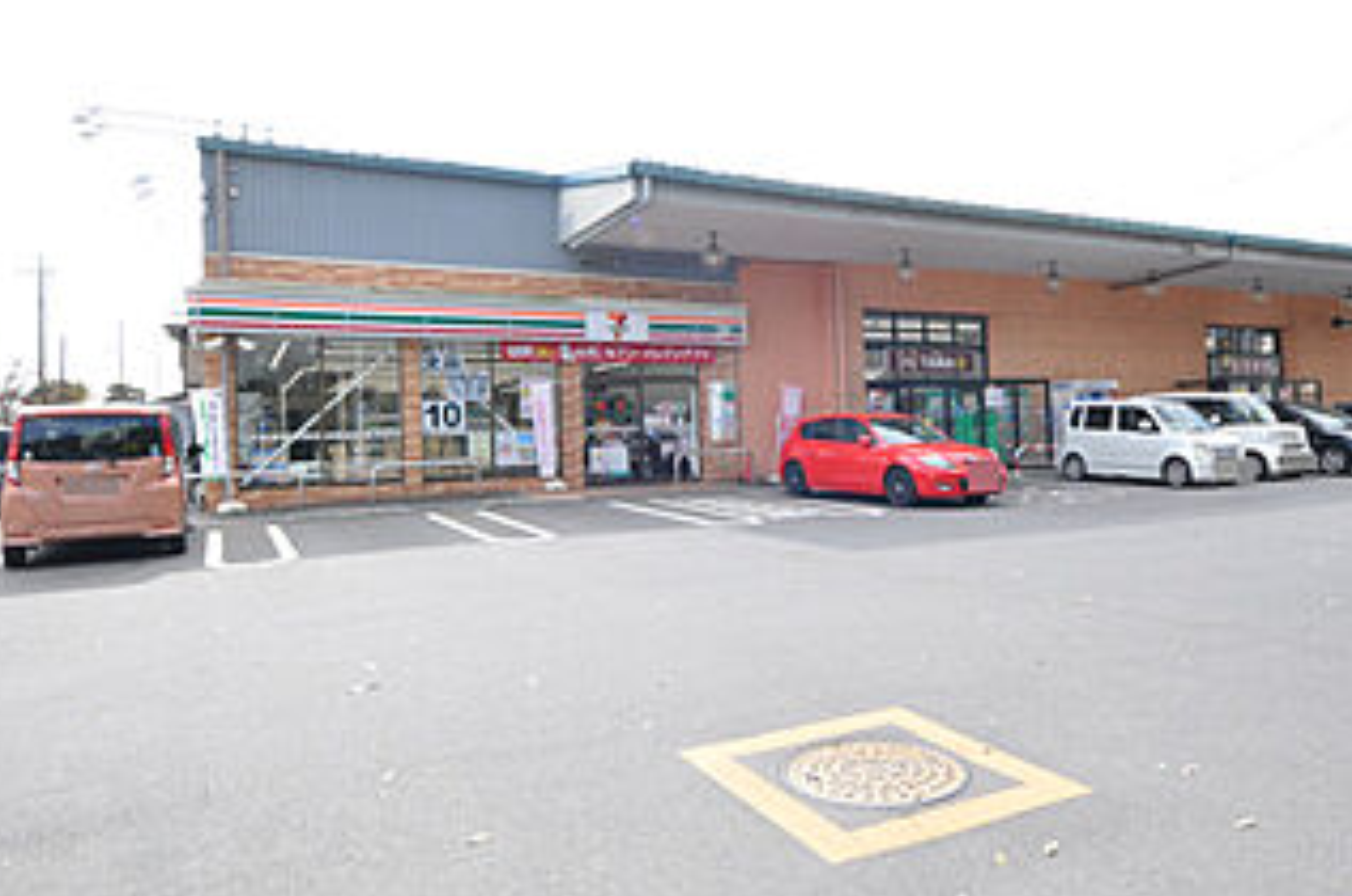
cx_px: 751
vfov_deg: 52.2
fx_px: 913
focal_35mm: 24
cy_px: 407
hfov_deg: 72.8
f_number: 13
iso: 320
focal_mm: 11.5
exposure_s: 1/60
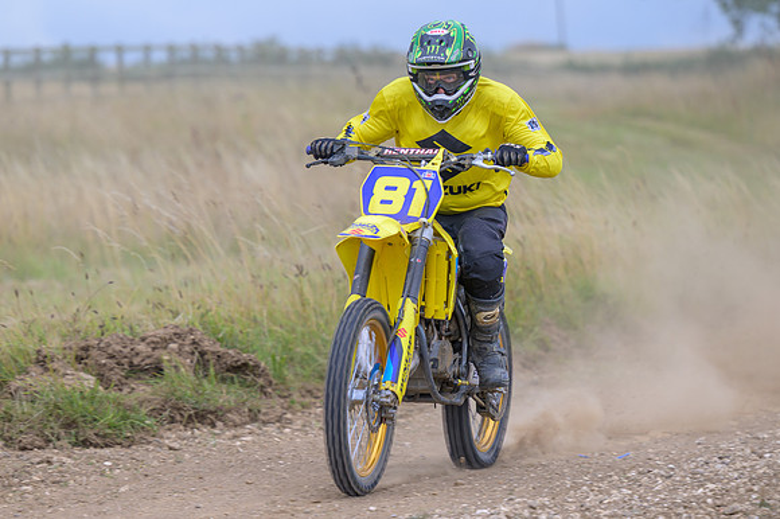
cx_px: 322
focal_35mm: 246
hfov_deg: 8.4
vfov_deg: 5.6
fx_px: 5335
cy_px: 297
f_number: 2.8
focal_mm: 140
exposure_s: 1/400
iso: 64
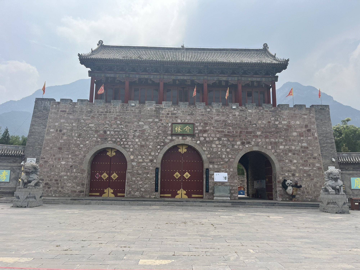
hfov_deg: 67.3
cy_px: 135
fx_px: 270
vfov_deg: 53.1
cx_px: 180
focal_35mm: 26
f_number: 1.6
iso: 50
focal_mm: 5.1
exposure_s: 1/3876
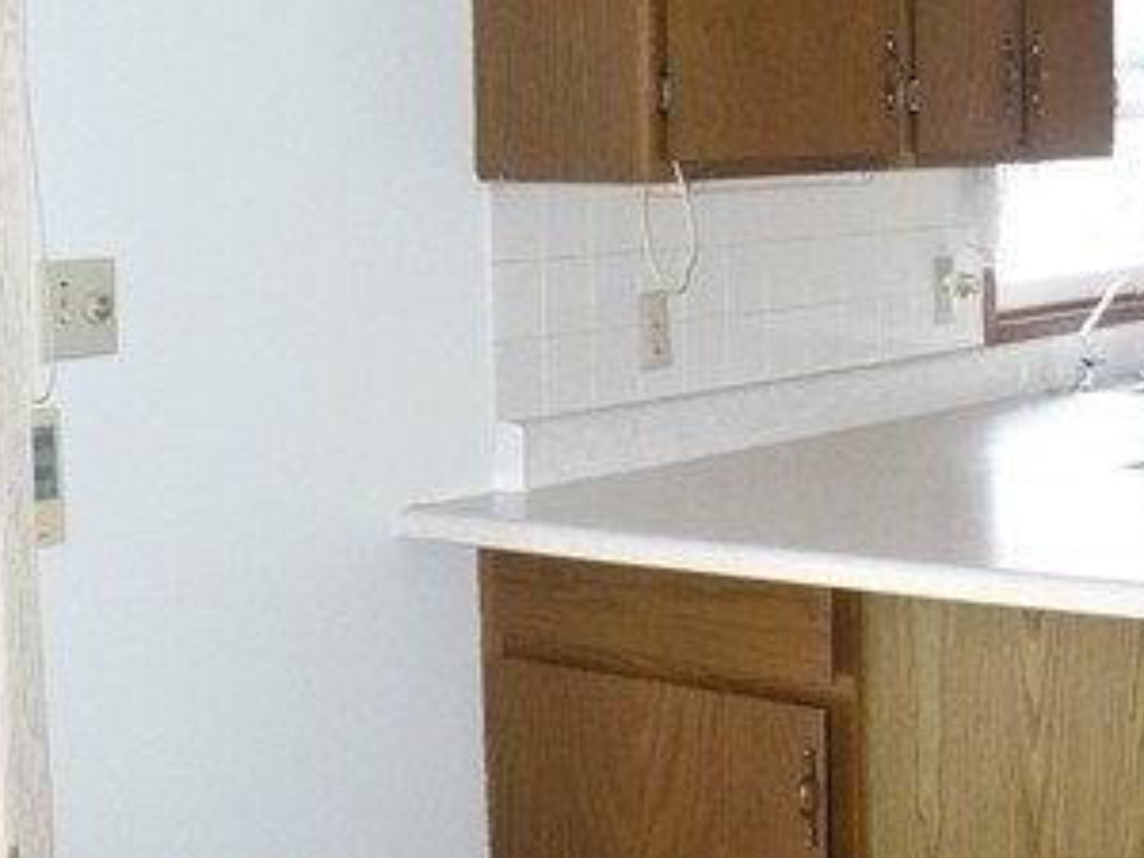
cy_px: 179
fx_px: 2611
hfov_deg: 23.7
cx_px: 1140
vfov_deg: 18.5
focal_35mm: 79
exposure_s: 1/30
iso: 320
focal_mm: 6.1
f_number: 2.8
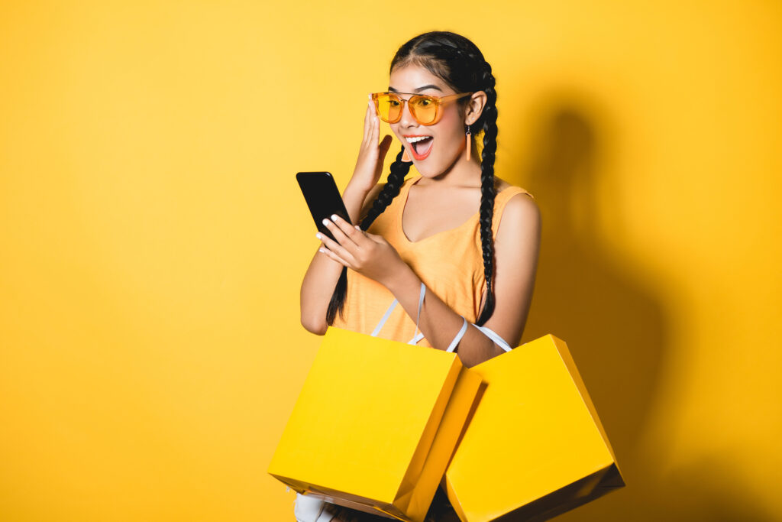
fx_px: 2281
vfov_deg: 13.0
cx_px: 391
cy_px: 261
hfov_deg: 19.5
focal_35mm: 105
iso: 100
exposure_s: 1/160
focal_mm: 105
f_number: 7.1
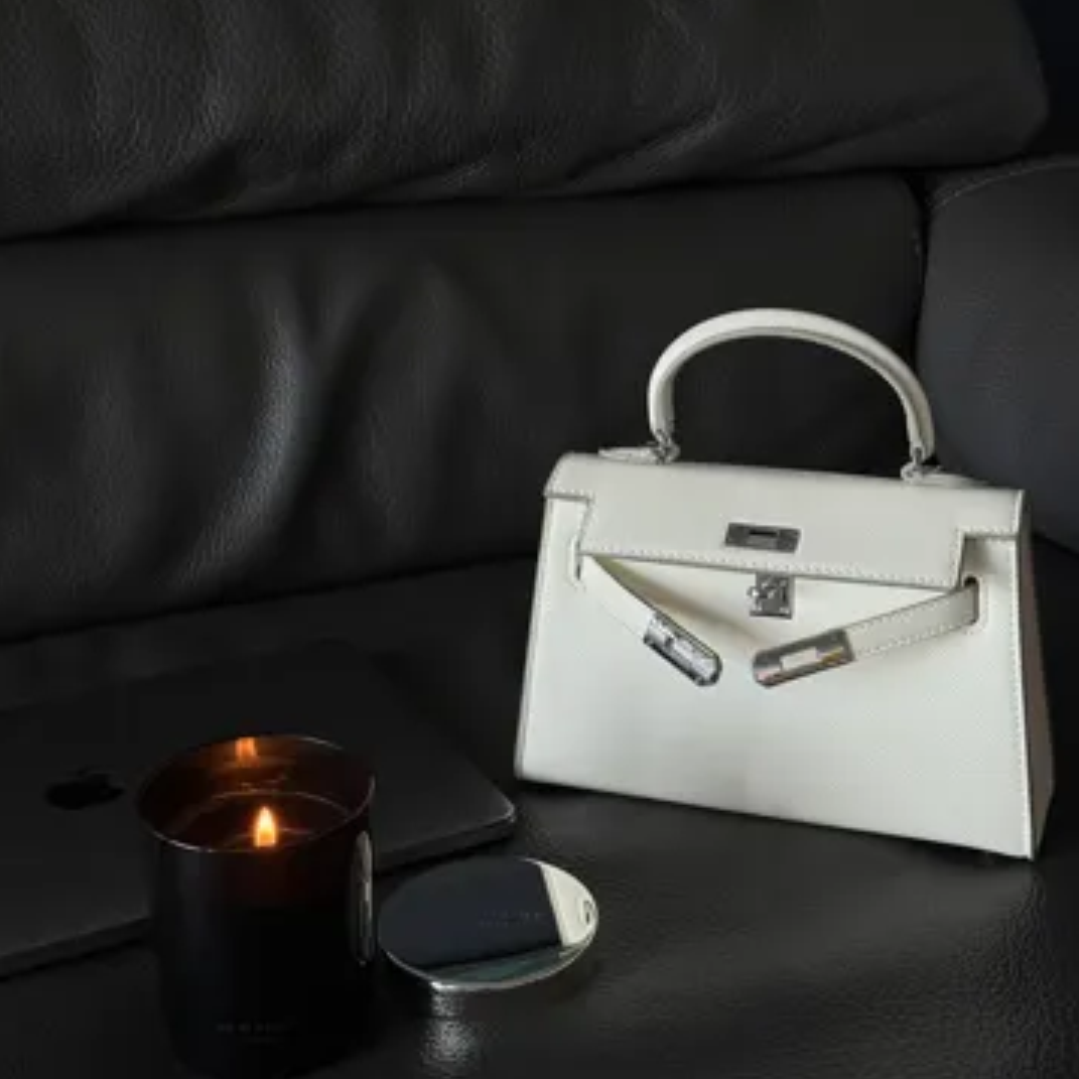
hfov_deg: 30.0
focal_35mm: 57
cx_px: 538
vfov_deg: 29.9
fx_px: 2010
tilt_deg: -21.8
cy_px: 405
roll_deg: -2.0
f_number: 1.78
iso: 50
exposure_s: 1/231
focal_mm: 6.76
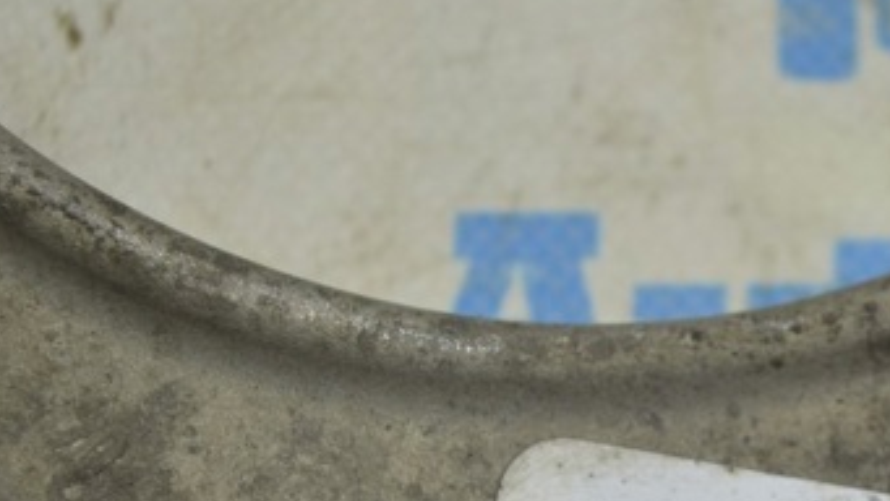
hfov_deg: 18.8
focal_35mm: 112
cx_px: 780
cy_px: 489
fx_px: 2644
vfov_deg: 10.7
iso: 400
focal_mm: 38
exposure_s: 1/40
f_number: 5.6
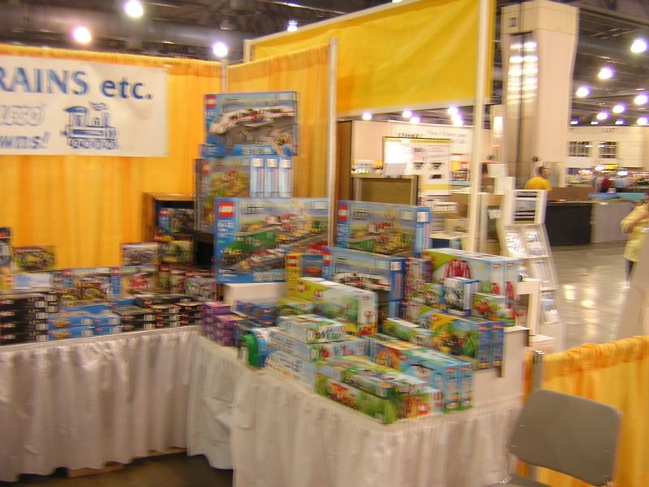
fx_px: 675
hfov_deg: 51.4
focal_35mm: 36
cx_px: 324
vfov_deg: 39.7
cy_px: 244
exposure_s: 1/6.7
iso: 100
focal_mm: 4.7
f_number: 2.6
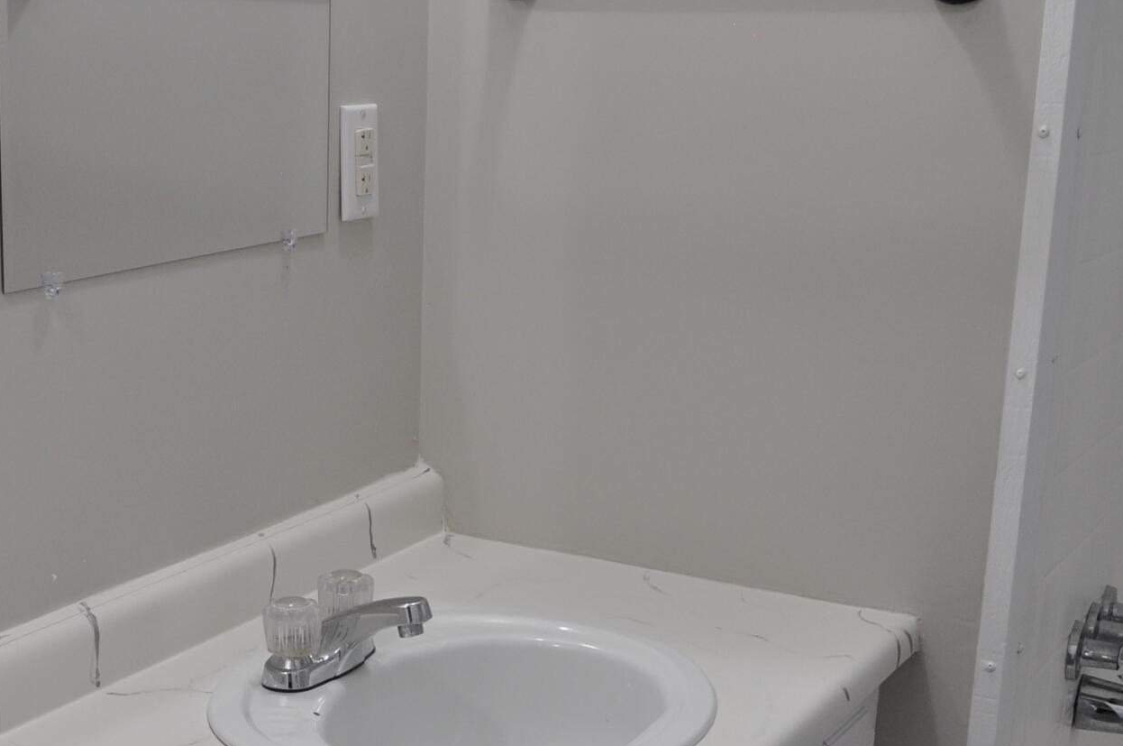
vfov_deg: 20.6
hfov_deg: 30.7
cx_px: 358
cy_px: 594
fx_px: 2025
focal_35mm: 65
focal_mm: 18
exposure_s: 1/60
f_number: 4
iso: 400
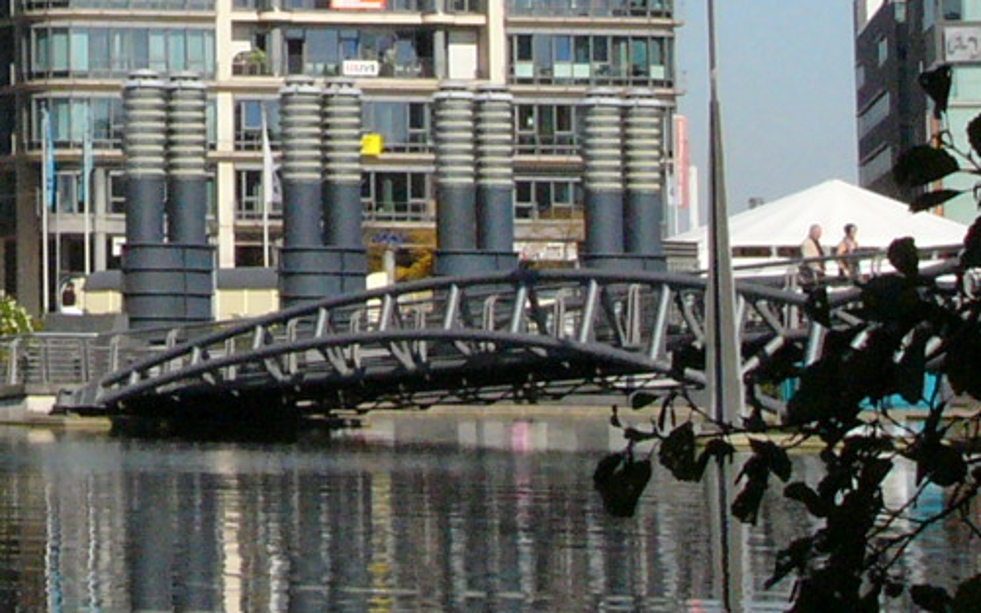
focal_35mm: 193
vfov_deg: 6.7
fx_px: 5159
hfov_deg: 10.5
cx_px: -517
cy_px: -317
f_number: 6.5
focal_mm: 9.5
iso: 200
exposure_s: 1/1600
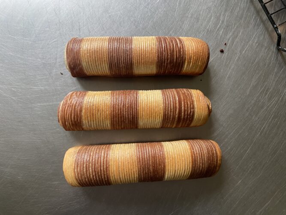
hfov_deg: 67.3
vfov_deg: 53.0
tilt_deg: -85.3
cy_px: 108
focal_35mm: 26
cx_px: 143
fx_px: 215
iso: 160
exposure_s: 1/60
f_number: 1.8
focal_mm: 4.25
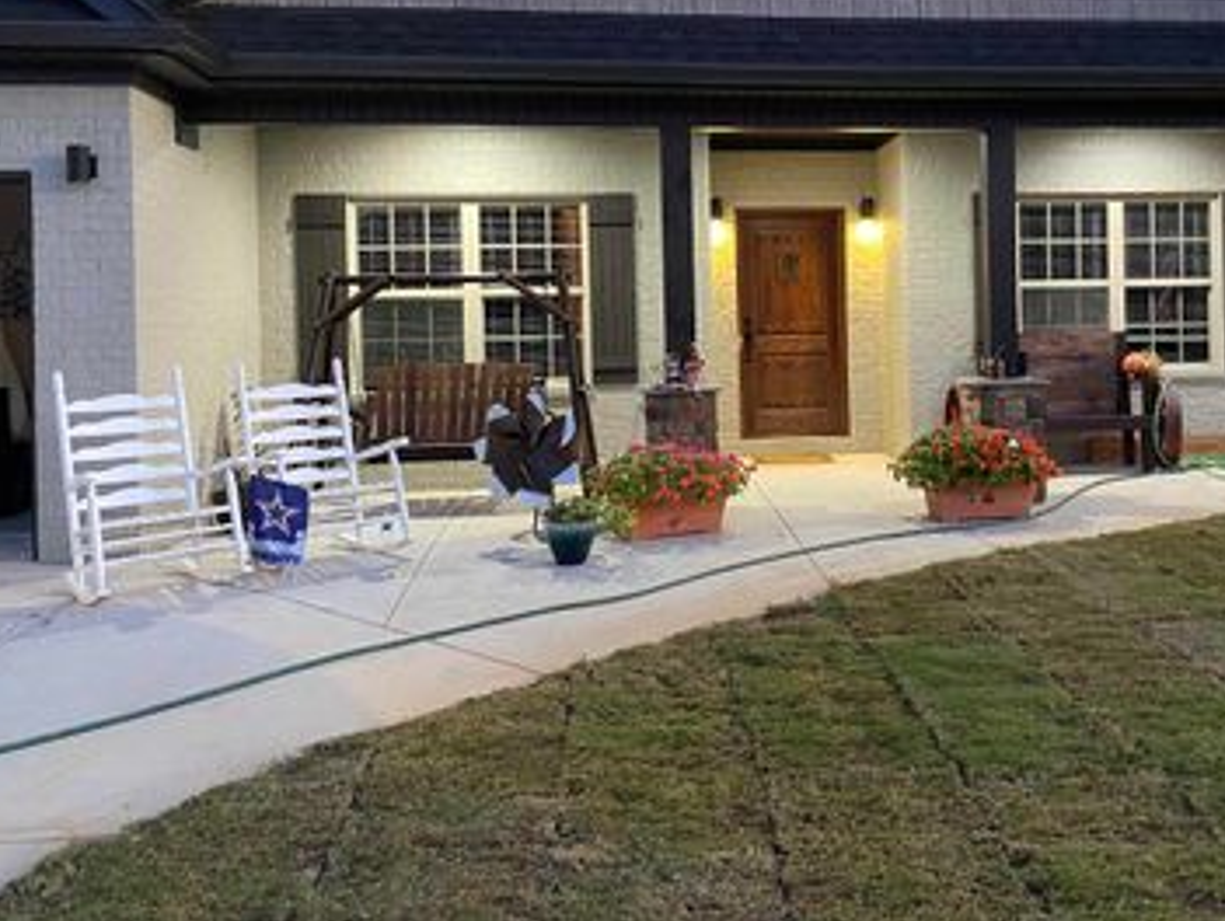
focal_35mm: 37
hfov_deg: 49.1
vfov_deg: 38.4
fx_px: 1311
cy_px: 326
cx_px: 834
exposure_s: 1/40
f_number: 1.8
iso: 500
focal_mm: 4.25
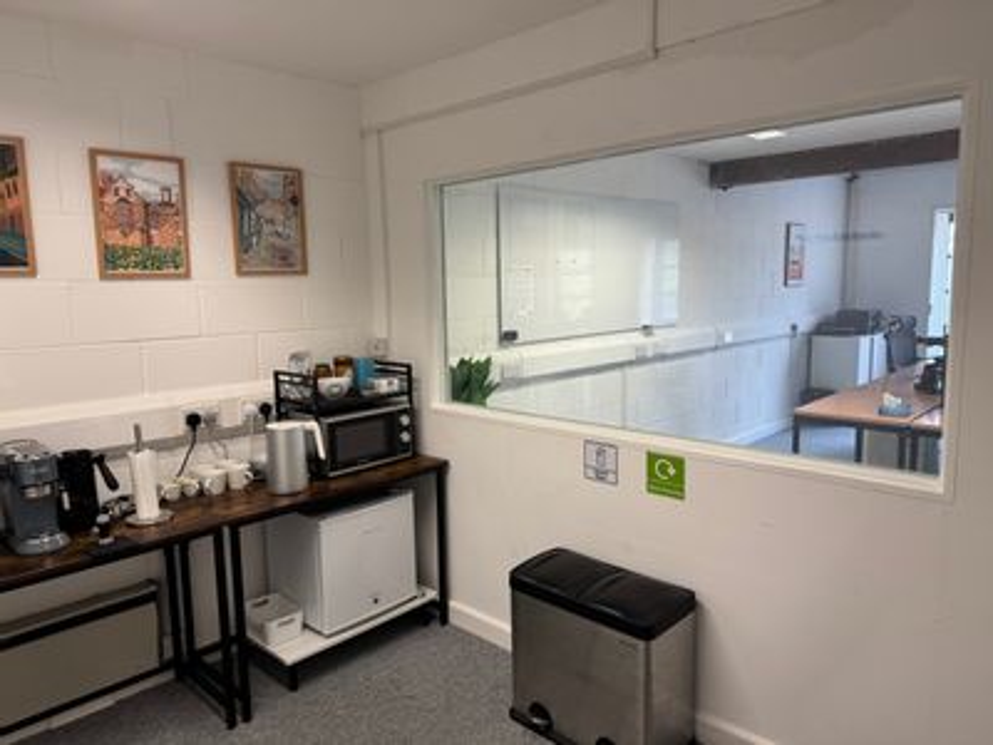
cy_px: 372
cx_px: 496
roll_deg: +1.1
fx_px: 688
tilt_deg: -7.0
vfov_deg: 56.8
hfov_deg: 71.6
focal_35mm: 24
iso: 100
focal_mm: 6.76
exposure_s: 1/100
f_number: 1.78
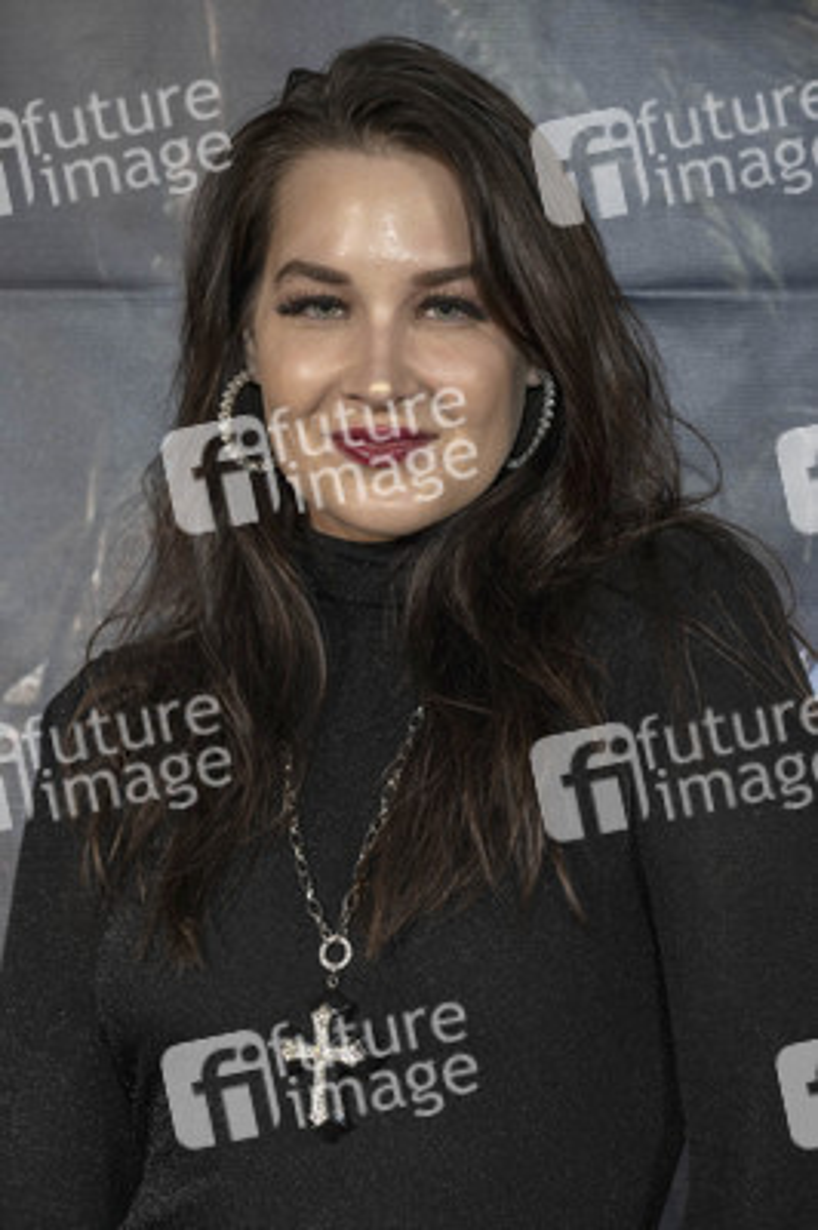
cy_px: 615
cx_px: 409
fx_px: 2936
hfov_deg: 15.9
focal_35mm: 86
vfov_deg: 23.7
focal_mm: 86
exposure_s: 1/200
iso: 800
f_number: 5.6
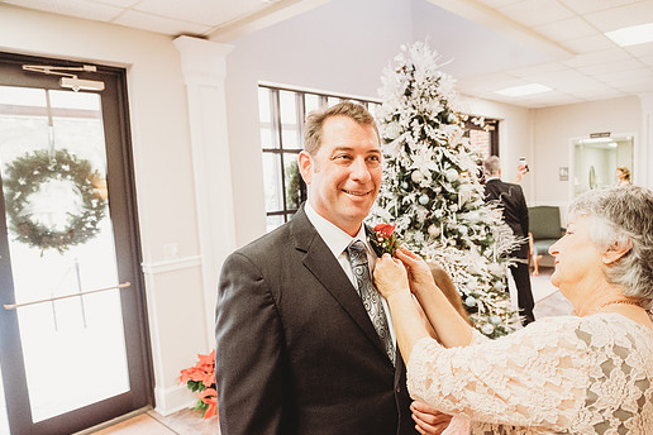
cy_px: 236
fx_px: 490
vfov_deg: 47.9
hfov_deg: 67.3
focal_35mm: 27
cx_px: 345
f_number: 4
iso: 5000
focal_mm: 24
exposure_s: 1/125
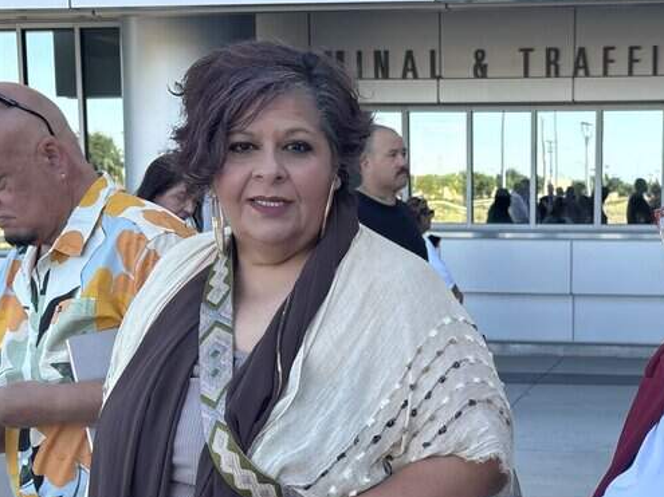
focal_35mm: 63
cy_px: 348
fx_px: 1208
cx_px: 520
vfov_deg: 23.1
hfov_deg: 30.1
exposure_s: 1/486
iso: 50
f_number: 1.6
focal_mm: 5.96
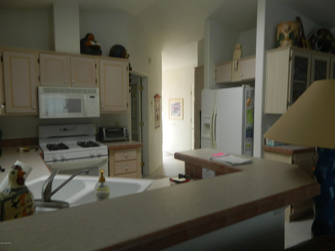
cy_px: 126
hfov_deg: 69.4
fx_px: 242
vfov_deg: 54.9
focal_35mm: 25
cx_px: 168
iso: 140
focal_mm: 4.5
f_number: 3.1
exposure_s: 1/30
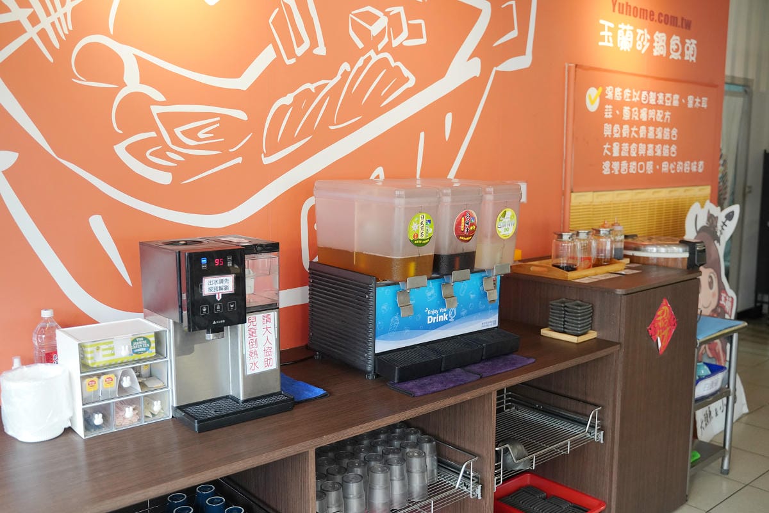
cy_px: 256
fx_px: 705
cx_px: 384
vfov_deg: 40.0
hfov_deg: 57.2
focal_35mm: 33
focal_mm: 33
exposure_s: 1/160
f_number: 3.2
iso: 1600
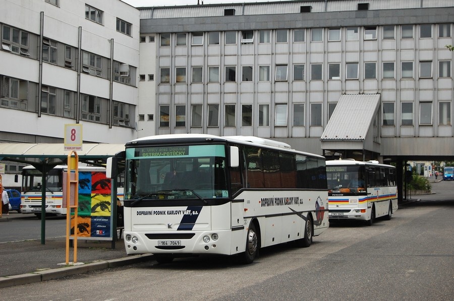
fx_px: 907
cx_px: 227
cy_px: 150
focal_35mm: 72
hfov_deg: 28.1
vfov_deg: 18.9
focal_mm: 48
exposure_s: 1/500
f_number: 5.6
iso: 450
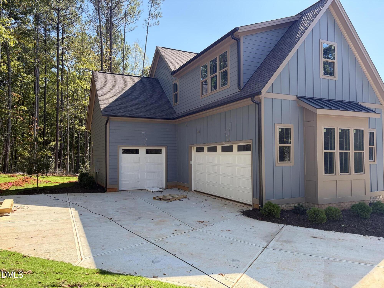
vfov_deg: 53.1
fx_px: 288
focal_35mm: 26
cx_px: 192
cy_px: 144
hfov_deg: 67.3
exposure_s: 1/1081
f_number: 1.6
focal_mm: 5.96
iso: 64
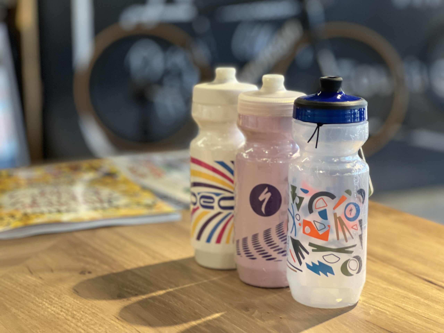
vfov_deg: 19.1
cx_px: 222
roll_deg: +0.5
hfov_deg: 25.3
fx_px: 988
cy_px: 166
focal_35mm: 77
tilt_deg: -11.5
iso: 200
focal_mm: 9
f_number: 2.8
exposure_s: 1/120
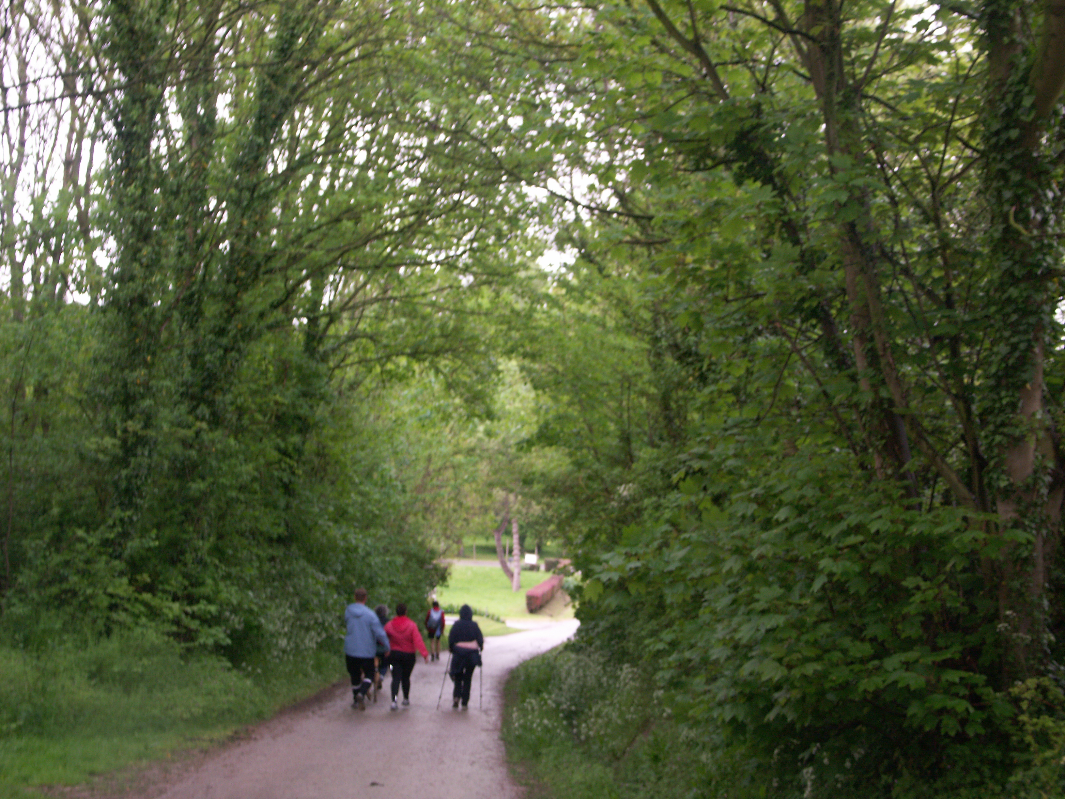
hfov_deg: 34.9
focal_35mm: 55
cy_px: 400
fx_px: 1692
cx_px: 532
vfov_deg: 26.6
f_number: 3.2
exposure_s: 1/100
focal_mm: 14.22
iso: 100
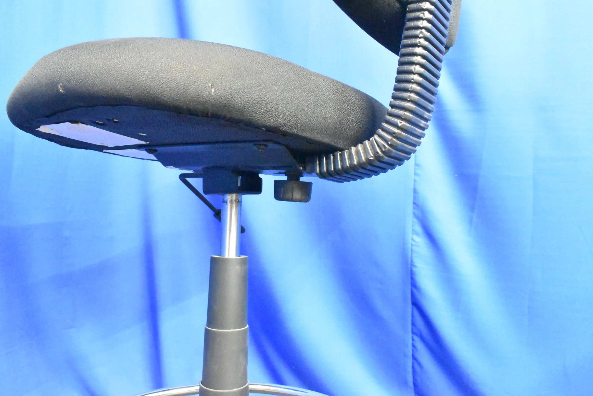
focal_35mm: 27
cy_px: 198
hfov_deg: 67.3
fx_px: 445
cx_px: 296
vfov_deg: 48.0
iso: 20000
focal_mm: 18
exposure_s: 1/30
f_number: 8
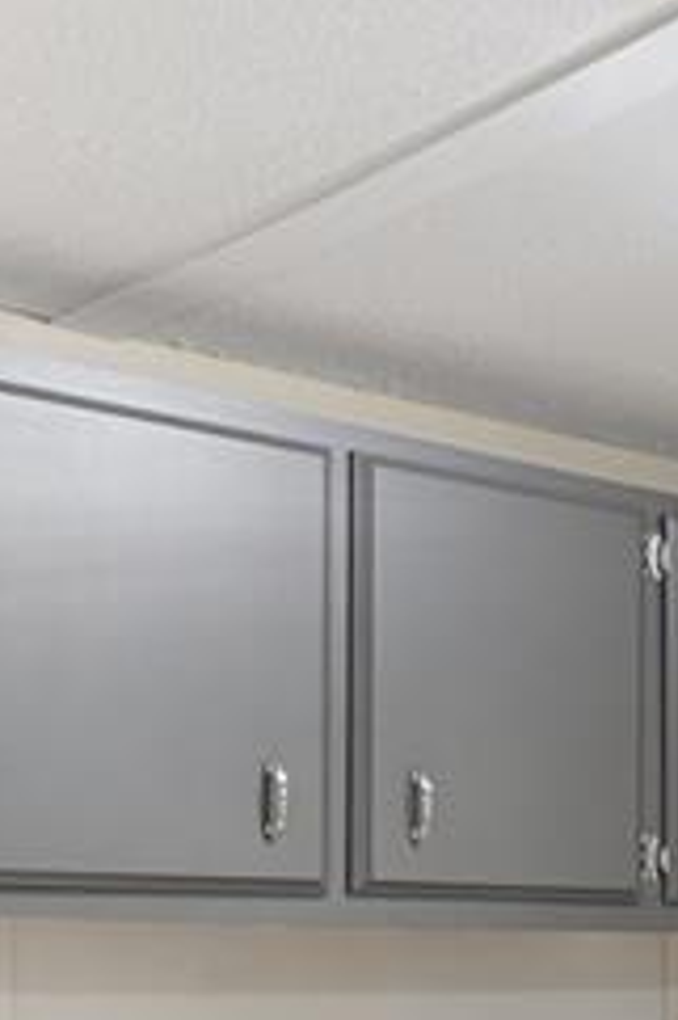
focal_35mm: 72
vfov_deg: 26.1
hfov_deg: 12.6
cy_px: 1098
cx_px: 1802
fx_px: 2037
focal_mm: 17
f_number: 9
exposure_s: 1/5
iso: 400
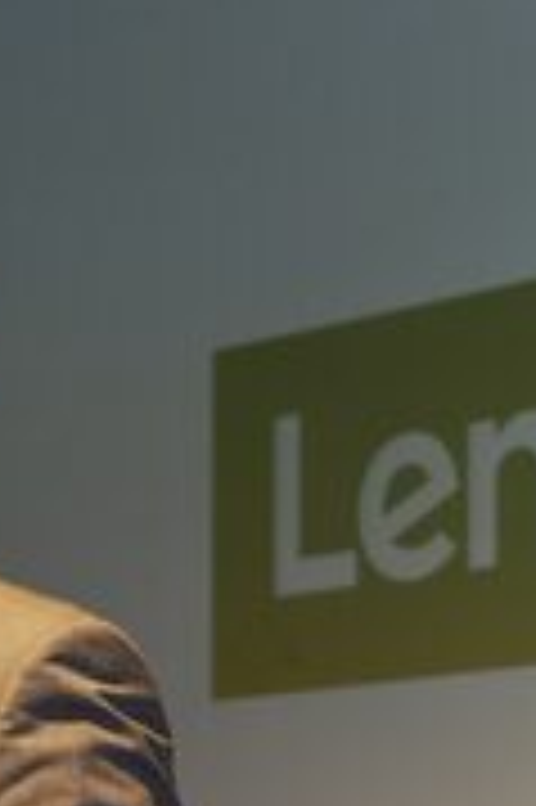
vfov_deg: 10.9
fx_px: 4206
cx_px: 72
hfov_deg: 7.3
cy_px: 624
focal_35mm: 188
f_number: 5.6
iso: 800
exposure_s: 1/80
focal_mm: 70
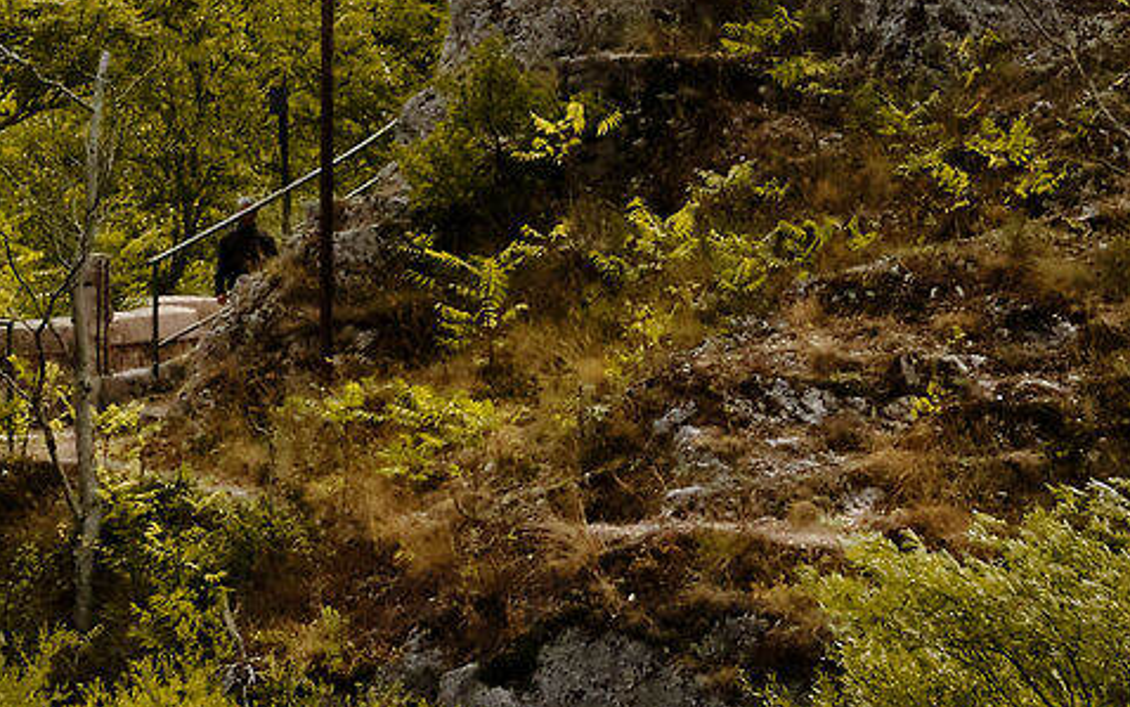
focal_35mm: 271
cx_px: -59
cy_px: -33
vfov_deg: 4.8
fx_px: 8348
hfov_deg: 7.7
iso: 800
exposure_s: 1/200
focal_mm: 35
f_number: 11
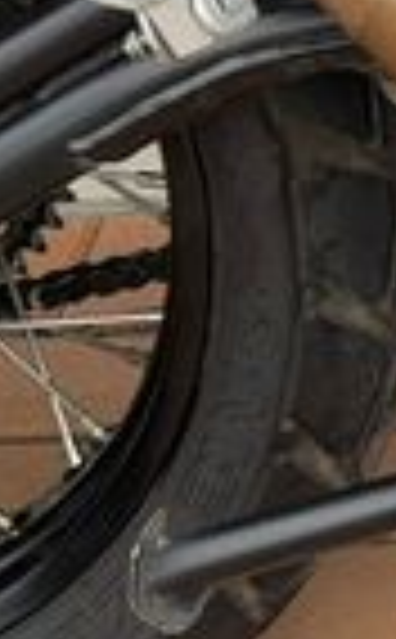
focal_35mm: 230
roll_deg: +1.2
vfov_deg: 8.9
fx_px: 3996
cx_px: 1251
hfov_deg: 5.3
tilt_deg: -24.7
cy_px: -360
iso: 80
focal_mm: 6.76
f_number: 1.78
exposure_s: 1/530
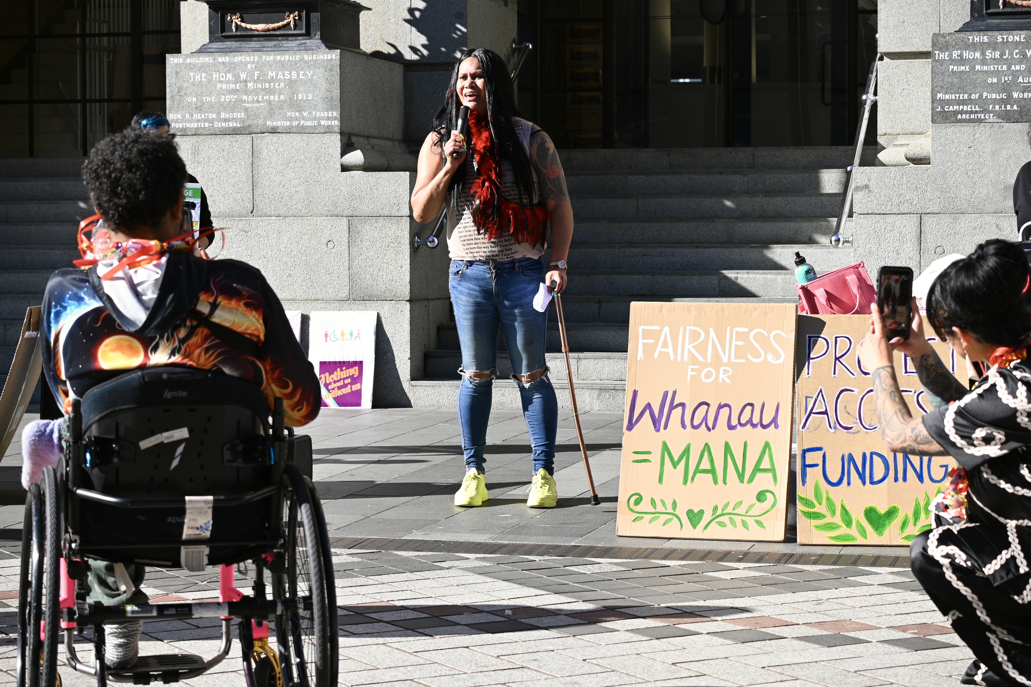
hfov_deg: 27.0
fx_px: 2148
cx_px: 516
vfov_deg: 18.2
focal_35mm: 75
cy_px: 344
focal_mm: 50
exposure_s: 1/250
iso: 100
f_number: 5.6
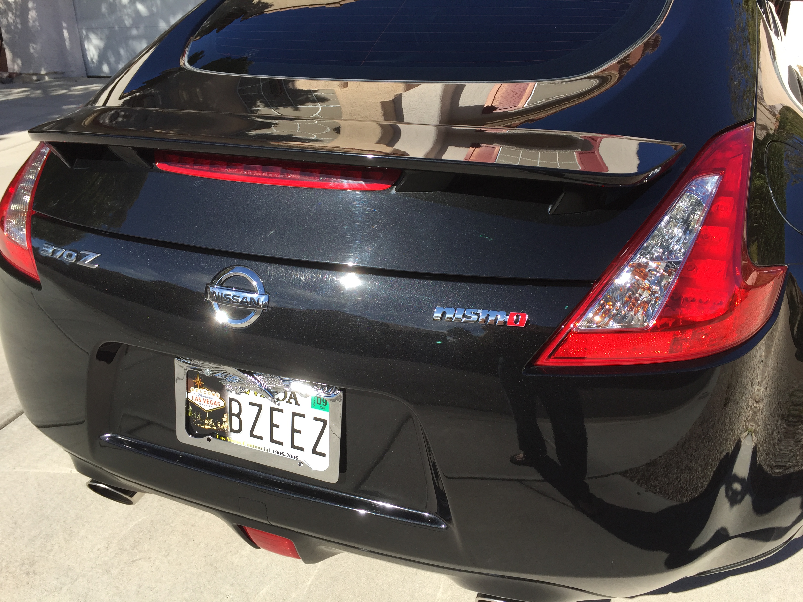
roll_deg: -0.1
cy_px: 301
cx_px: 402
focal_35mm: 29
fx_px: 673
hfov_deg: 61.7
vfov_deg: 48.2
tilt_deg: -21.1
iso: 32
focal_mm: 4.15
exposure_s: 1/1130
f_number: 2.2
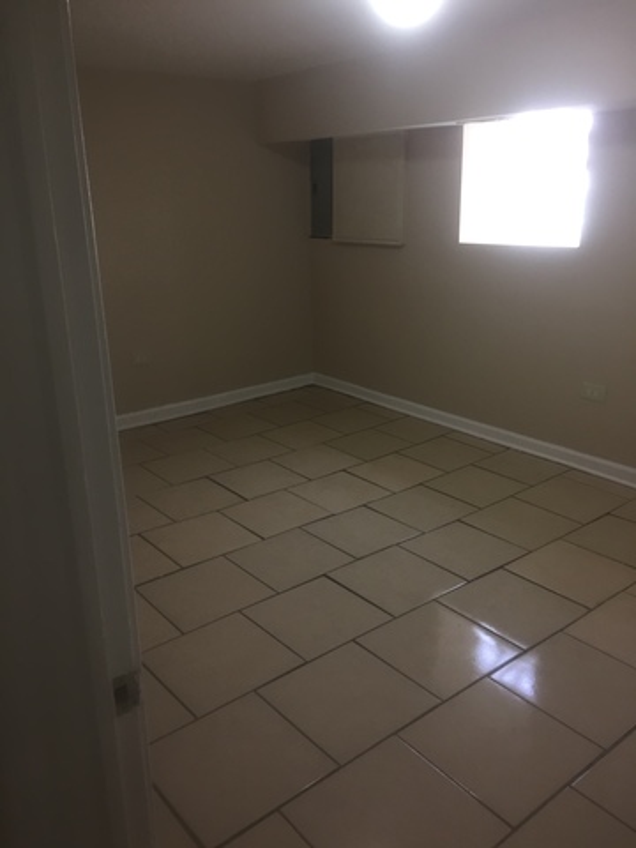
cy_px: 424
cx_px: 318
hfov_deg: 48.2
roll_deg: +0.6
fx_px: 710
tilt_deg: -18.6
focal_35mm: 29
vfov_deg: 61.7
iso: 80
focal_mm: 4.15
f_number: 2.2
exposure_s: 1/30
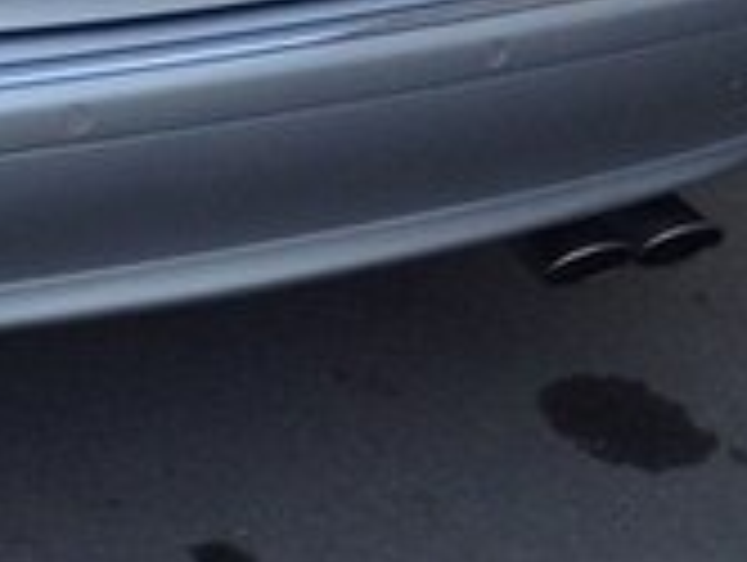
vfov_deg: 10.4
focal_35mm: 139
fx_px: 3004
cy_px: -259
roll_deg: -2.5
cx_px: 40
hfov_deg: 14.0
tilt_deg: -18.7
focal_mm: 4.28
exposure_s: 1/389
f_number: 2.4
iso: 50
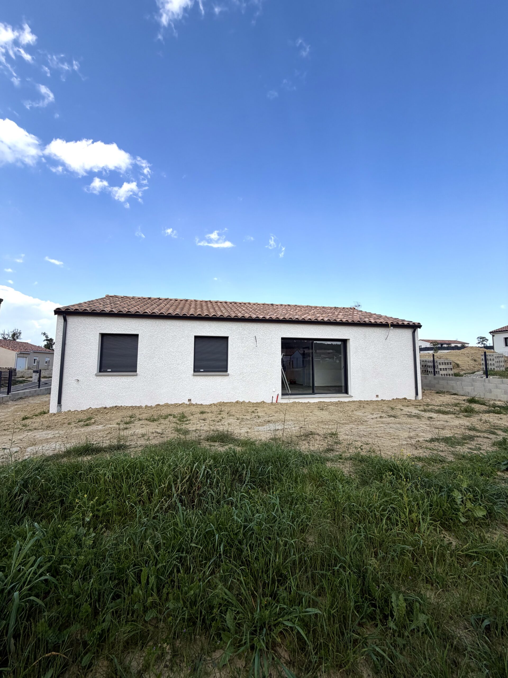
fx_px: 274
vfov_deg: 102.1
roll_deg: +0.2
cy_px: 339
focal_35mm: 14
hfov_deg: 85.7
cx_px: 254
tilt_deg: +6.9
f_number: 2.2
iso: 32
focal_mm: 2.22
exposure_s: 1/770
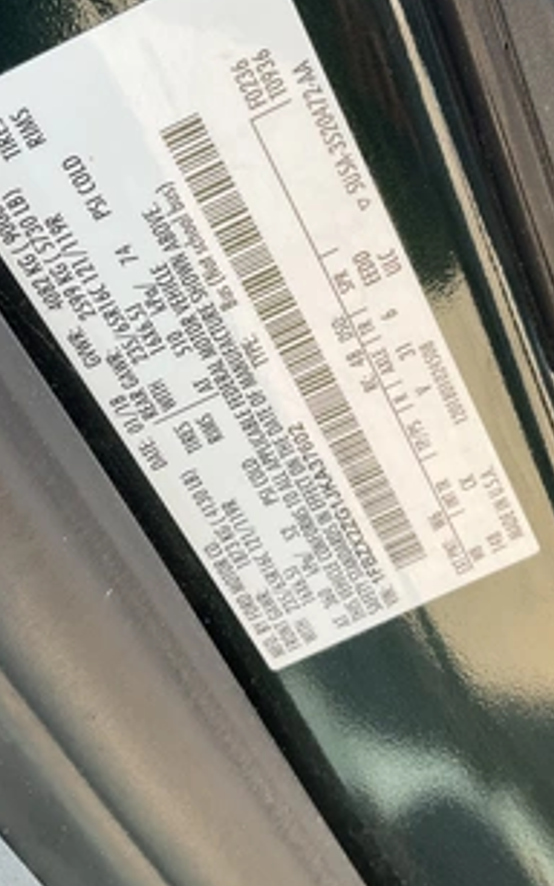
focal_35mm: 40
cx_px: 300
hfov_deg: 32.0
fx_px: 966
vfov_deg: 48.7
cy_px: 326
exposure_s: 1/122
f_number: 1.8
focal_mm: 3
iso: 25
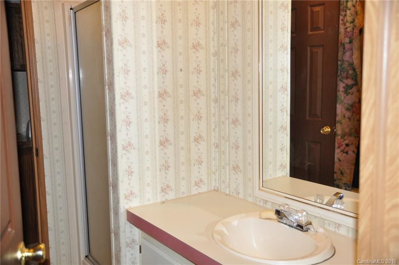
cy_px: 132
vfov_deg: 34.1
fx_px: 432
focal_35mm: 39
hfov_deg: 49.6
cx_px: 200
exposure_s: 1/60
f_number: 2.8
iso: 800
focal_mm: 26
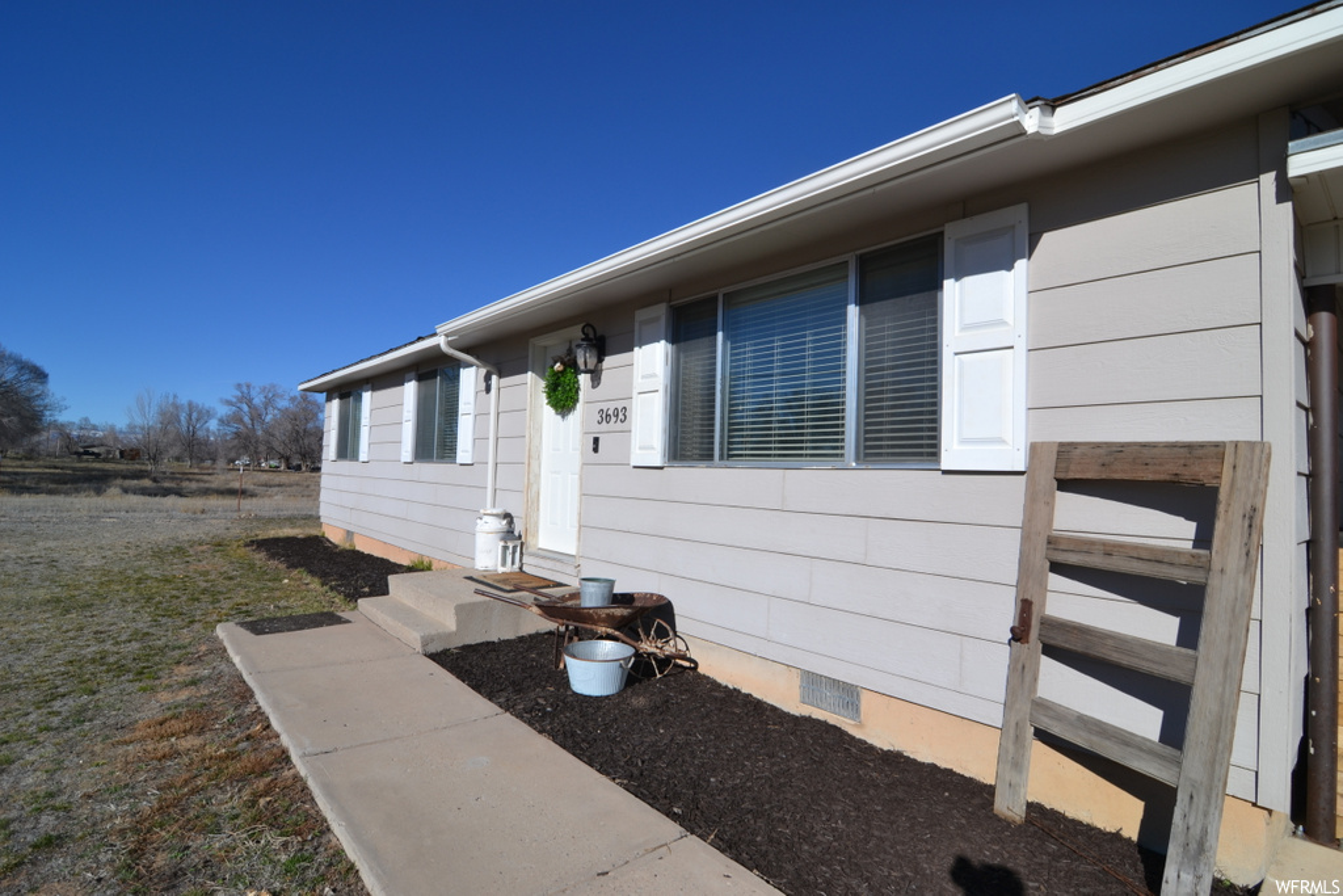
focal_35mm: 16
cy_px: 448
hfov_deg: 95.0
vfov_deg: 72.1
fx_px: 616
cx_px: 672
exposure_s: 1/320
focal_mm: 11
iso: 100
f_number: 9
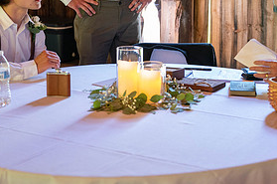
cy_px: 13
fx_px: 591
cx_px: 194
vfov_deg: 17.4
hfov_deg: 26.2
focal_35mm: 77
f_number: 2.8
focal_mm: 37
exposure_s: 1/100
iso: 3200
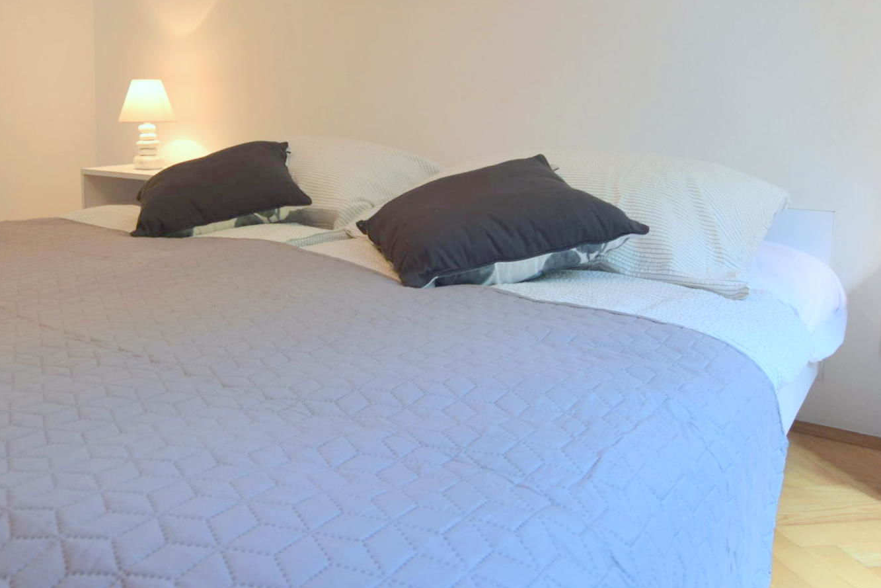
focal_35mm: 27
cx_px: 270
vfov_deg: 46.5
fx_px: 661
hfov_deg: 65.0
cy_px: 161
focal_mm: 10
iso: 450
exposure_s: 1/60
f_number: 4
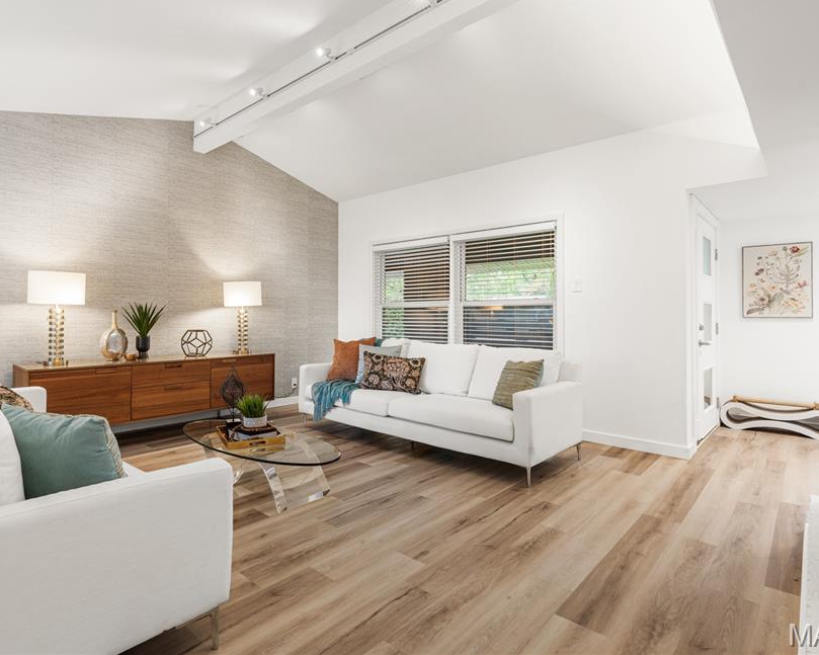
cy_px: 311
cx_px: 372
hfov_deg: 83.1
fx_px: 460
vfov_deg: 70.8
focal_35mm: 19
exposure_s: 1/2
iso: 400
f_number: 8
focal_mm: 16
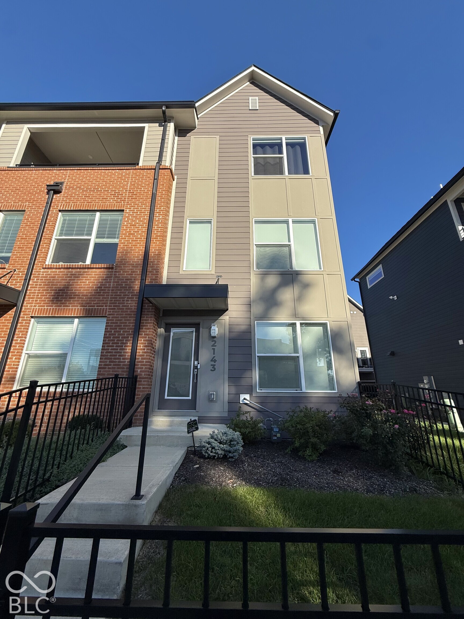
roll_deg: -1.1
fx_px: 250
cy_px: 310
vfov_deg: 102.1
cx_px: 232
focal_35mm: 14
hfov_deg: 85.7
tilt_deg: +20.9
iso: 50
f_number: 2.2
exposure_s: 1/1901
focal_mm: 2.22
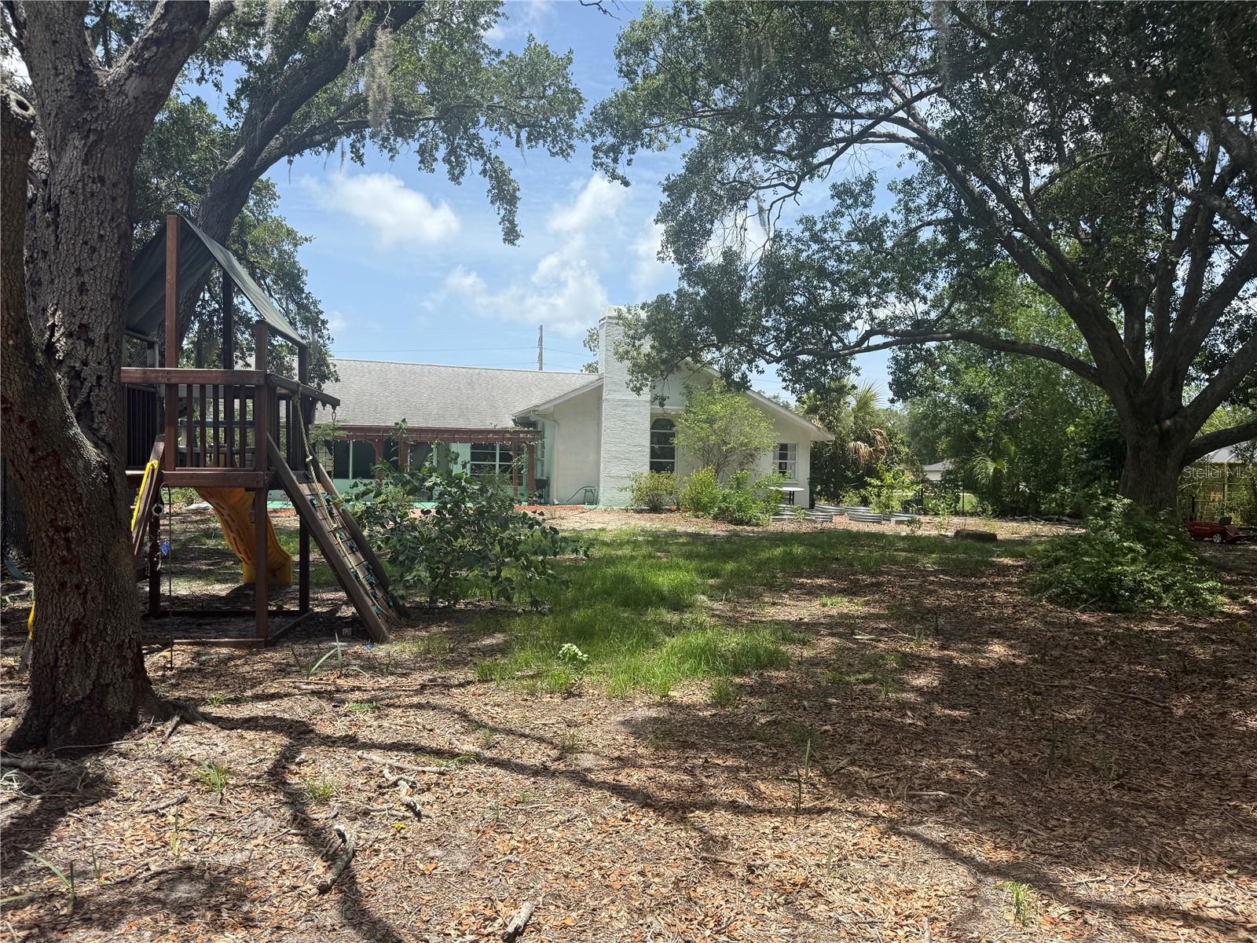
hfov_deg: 71.6
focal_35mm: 24
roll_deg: -1.3
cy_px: 472
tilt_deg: +1.2
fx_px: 872
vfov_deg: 56.8
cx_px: 628
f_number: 1.78
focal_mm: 6.76
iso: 80
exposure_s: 1/2525
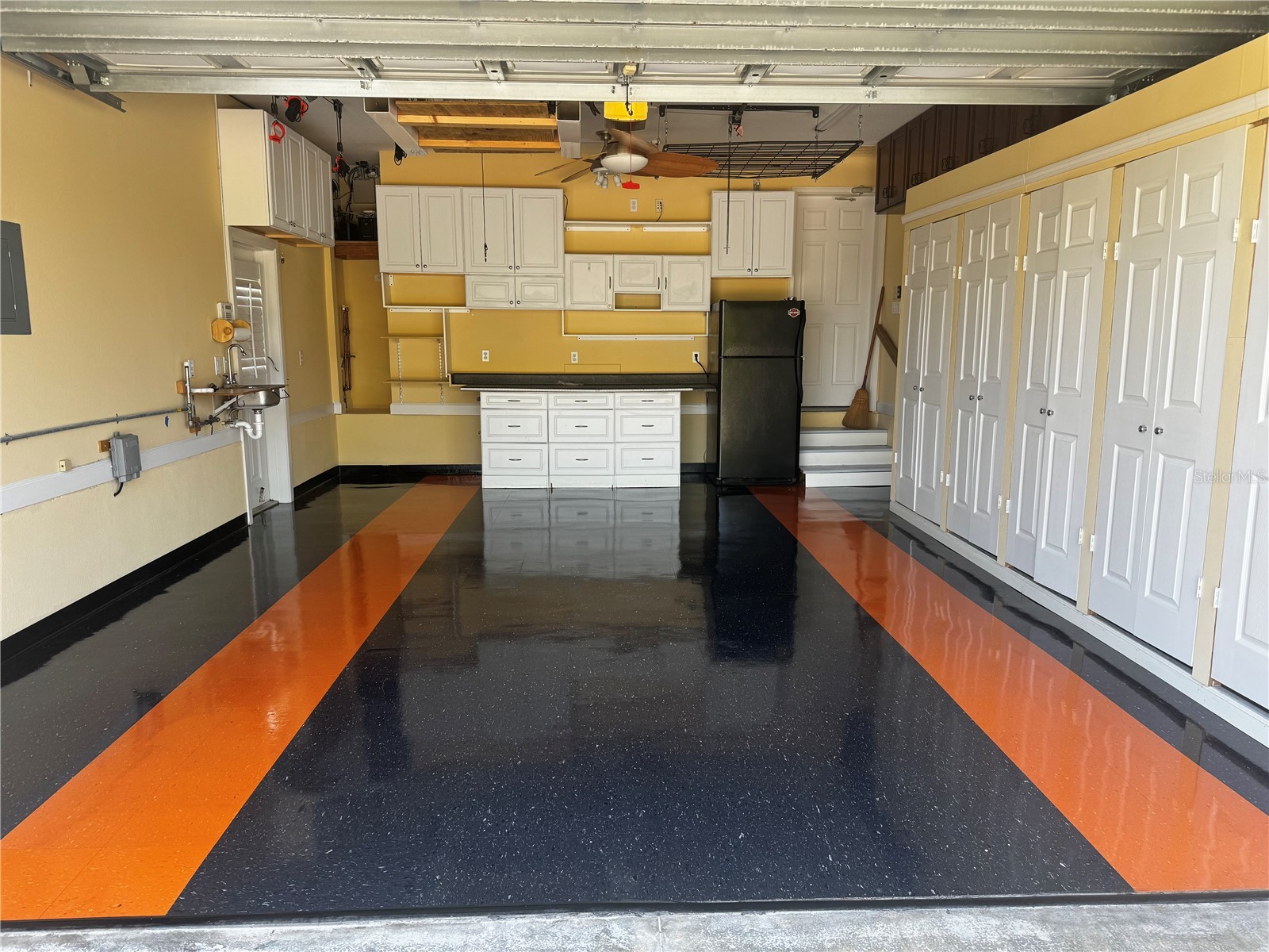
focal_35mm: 24
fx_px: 880
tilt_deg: -9.5
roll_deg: -0.7
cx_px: 634
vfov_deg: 56.8
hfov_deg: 71.6
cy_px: 476
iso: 80
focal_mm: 6.76
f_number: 1.78
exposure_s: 1/292
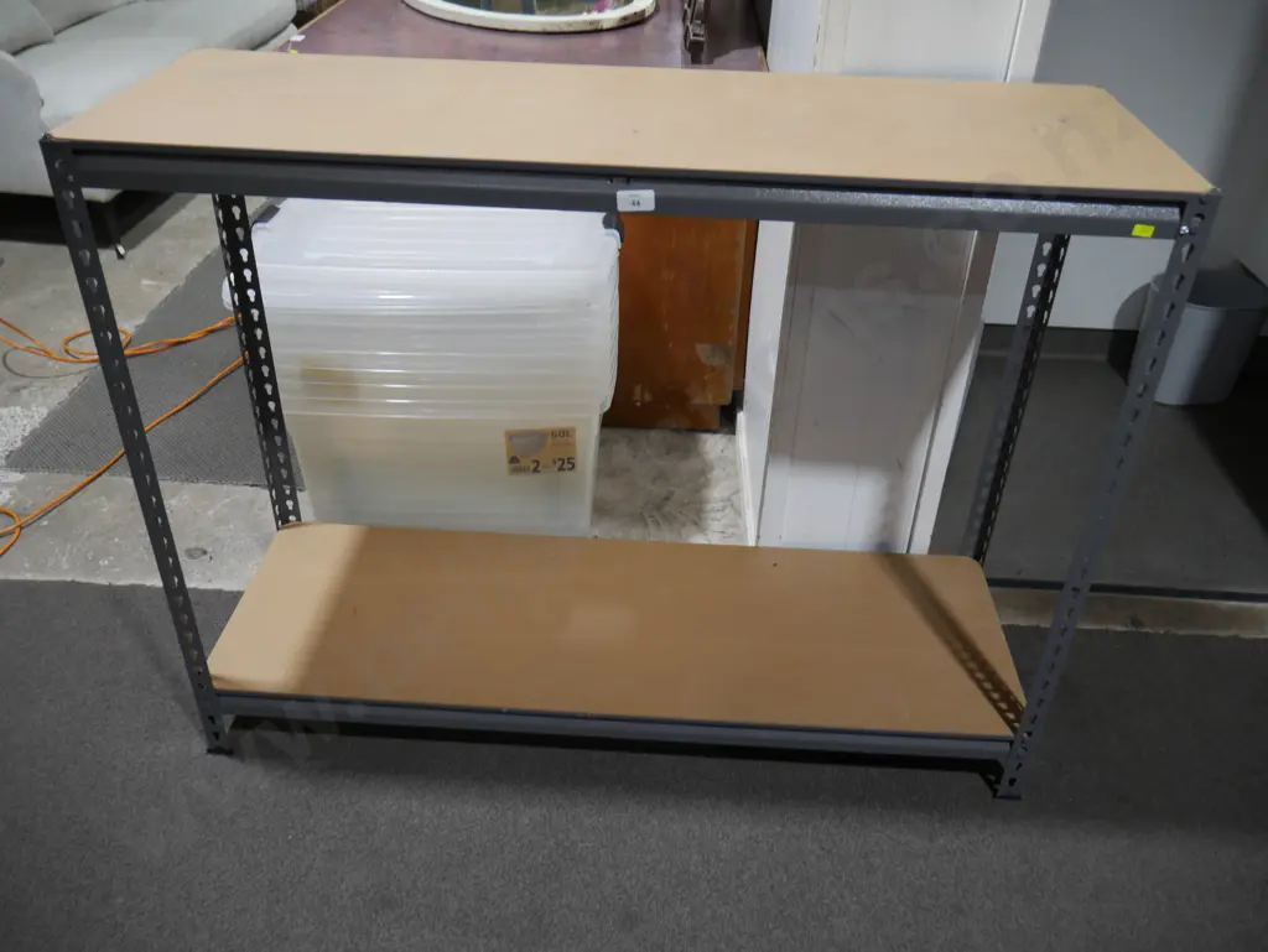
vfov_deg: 49.8
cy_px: 476
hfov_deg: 63.4
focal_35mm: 28
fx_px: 1026
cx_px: 634
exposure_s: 1/60
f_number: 3.5
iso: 200
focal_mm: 14
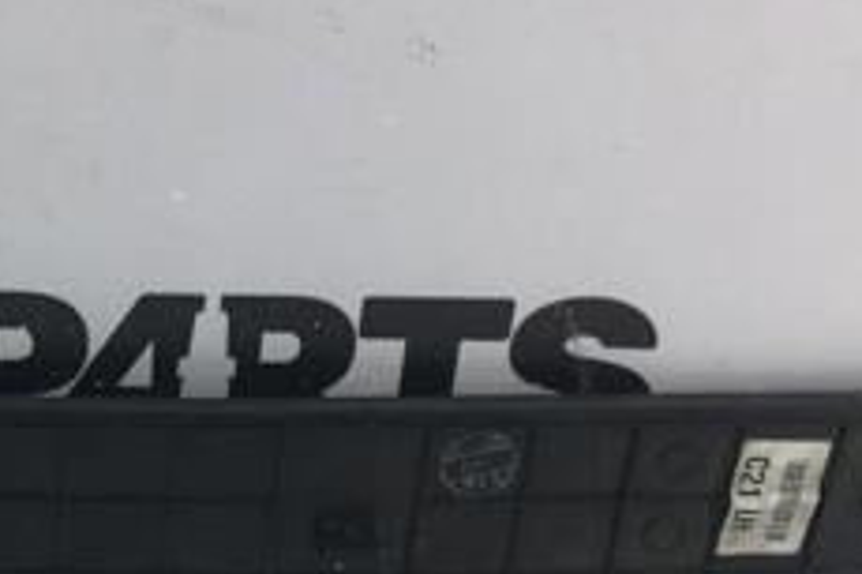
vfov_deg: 16.1
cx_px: -15
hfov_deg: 23.1
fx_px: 2010
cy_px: 458
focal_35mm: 84
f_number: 2.2
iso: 40
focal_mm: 4.15
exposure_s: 1/100
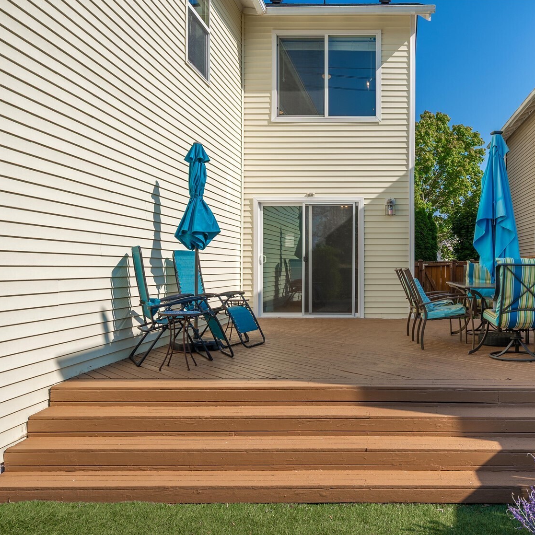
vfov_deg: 52.5
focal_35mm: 31
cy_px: 270
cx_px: 386
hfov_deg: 50.8
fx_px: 542
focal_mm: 24
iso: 80
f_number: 7.1
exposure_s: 1/320
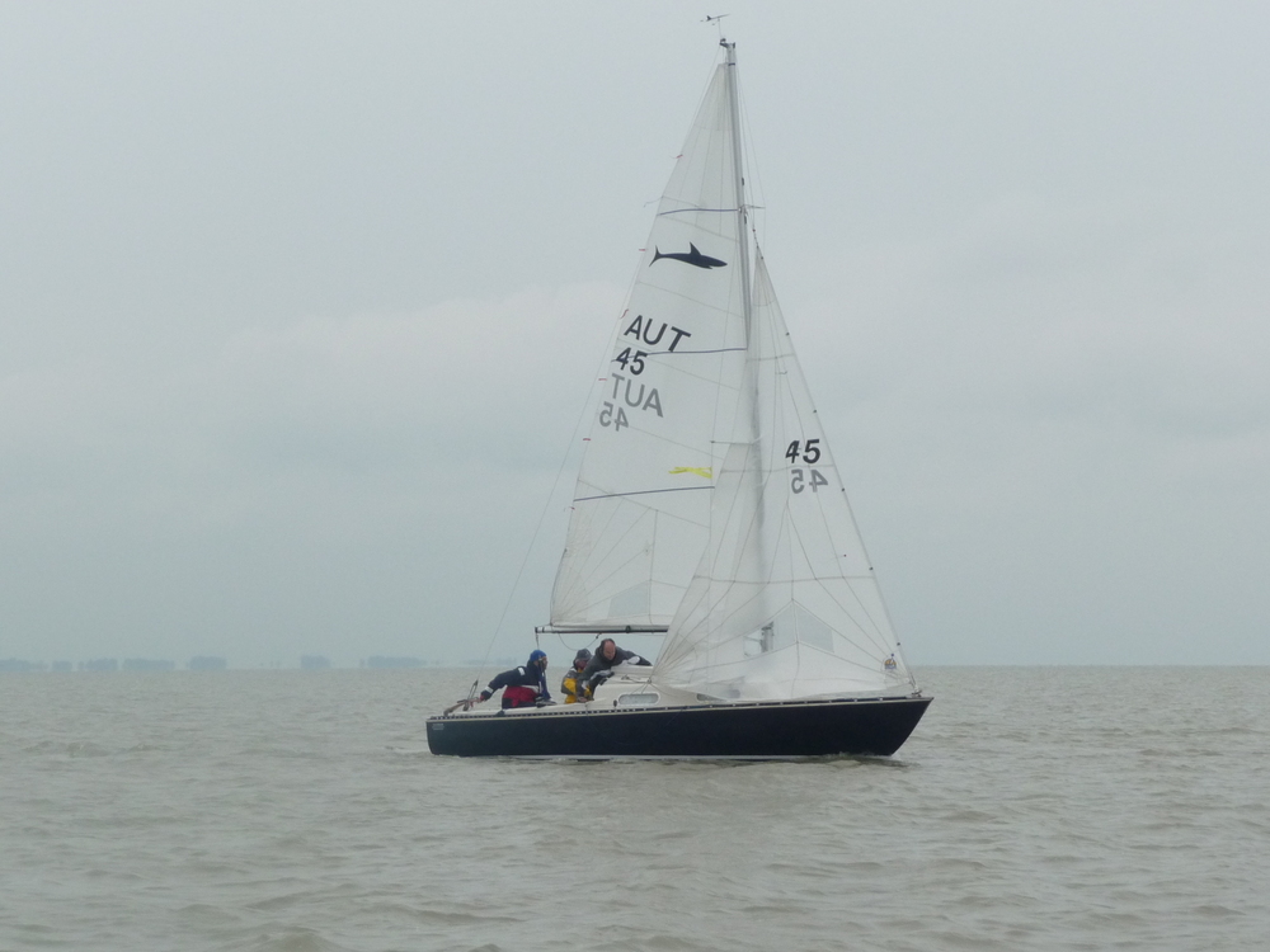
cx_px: 635
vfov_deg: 13.0
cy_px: 476
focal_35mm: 114
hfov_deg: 17.3
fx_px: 4182
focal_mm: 17.5
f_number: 4.7
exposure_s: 1/500
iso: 160
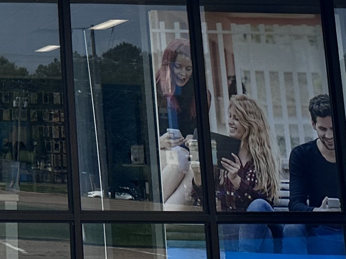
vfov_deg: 12.3
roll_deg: +0.2
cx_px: -127
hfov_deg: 16.3
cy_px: -163
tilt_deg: +14.3
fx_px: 1129
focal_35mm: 113
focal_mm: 6.86
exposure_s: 1/7042
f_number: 1.78
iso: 80
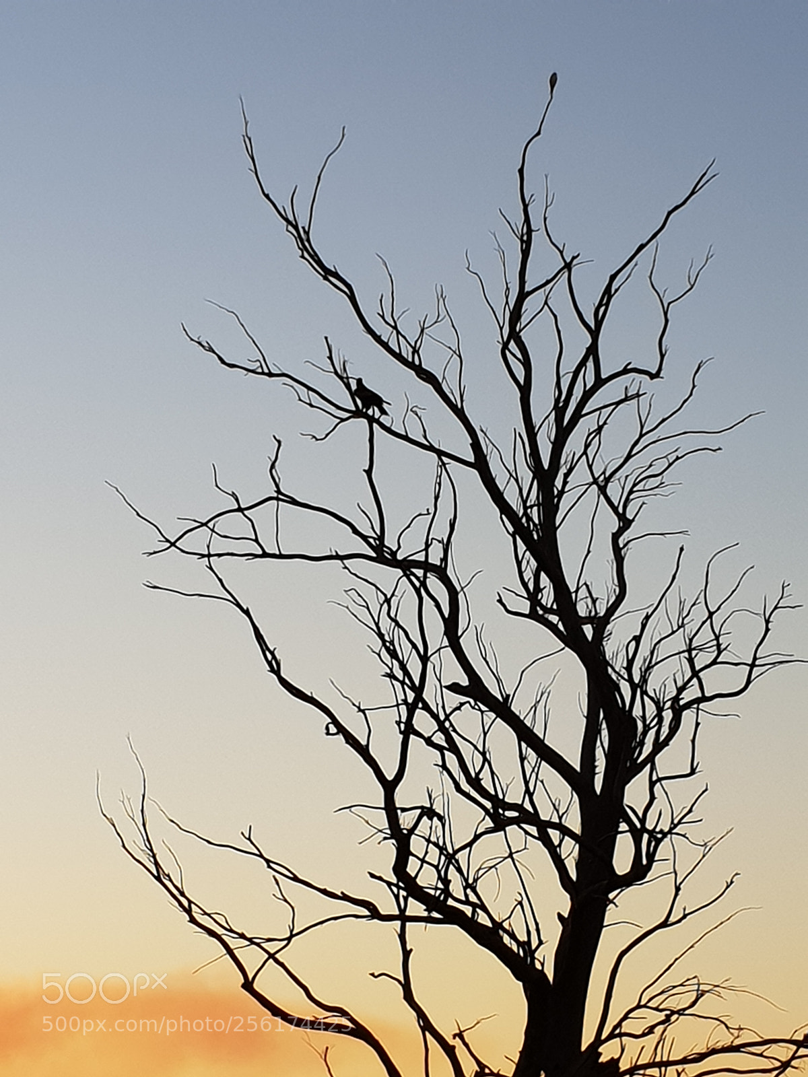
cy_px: 538
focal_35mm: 26
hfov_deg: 53.1
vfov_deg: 67.3
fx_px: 809
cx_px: 404
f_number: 2.4
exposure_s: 1/362
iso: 50
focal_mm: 4.3
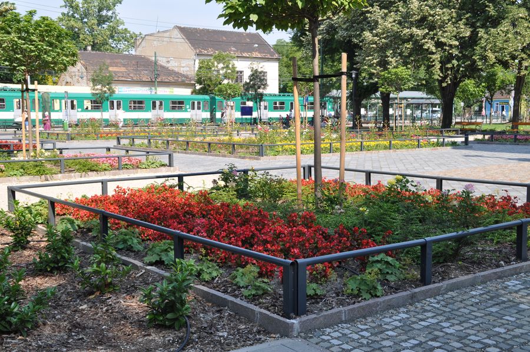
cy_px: 176
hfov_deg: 41.2
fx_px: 706
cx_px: 265
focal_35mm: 48
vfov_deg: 28.0
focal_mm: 32
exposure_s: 1/320
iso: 320
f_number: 9
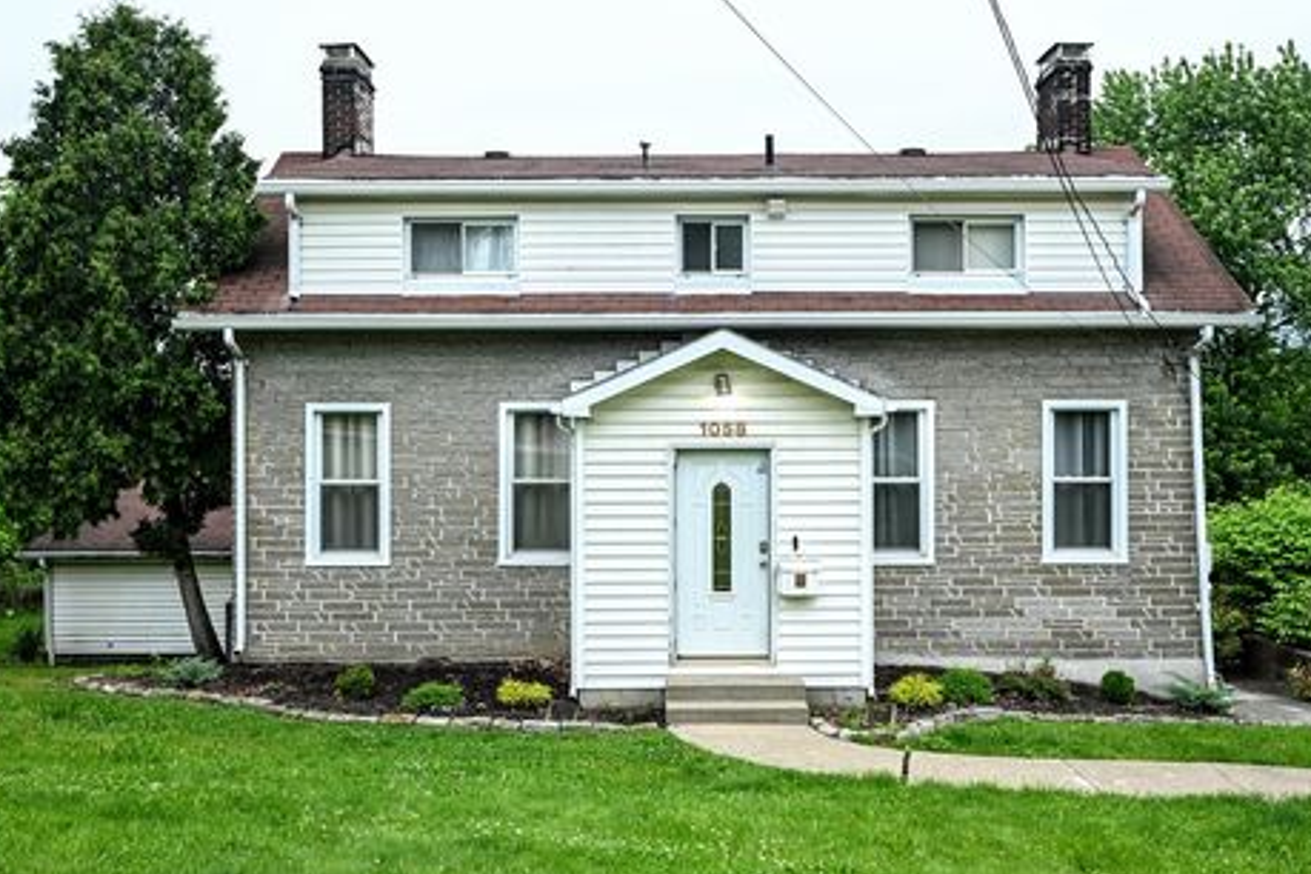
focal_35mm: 38
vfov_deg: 35.4
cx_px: 674
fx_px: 1367
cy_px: 421
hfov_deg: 51.2
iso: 100
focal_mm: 23
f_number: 5
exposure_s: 1/125
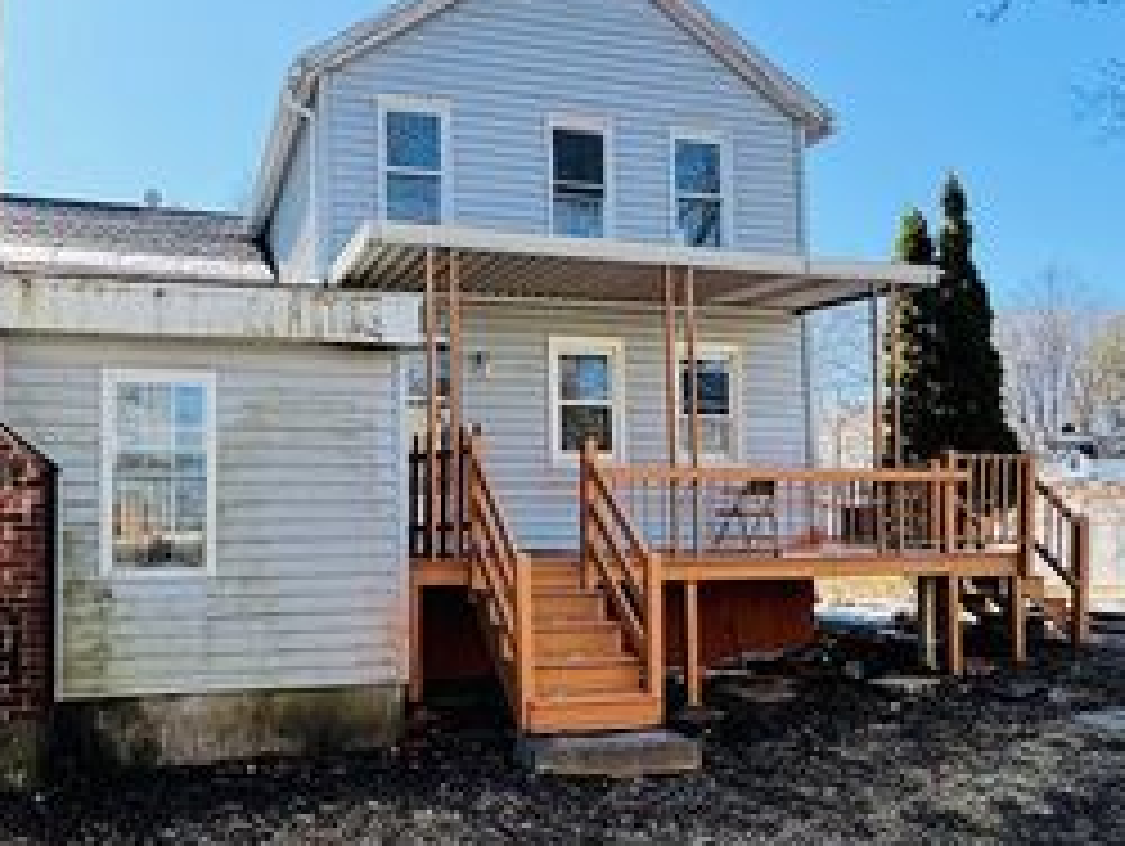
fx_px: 911
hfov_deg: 62.2
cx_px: 396
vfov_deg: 49.5
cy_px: 506
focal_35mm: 28
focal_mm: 2.22
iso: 40
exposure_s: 1/564
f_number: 2.2
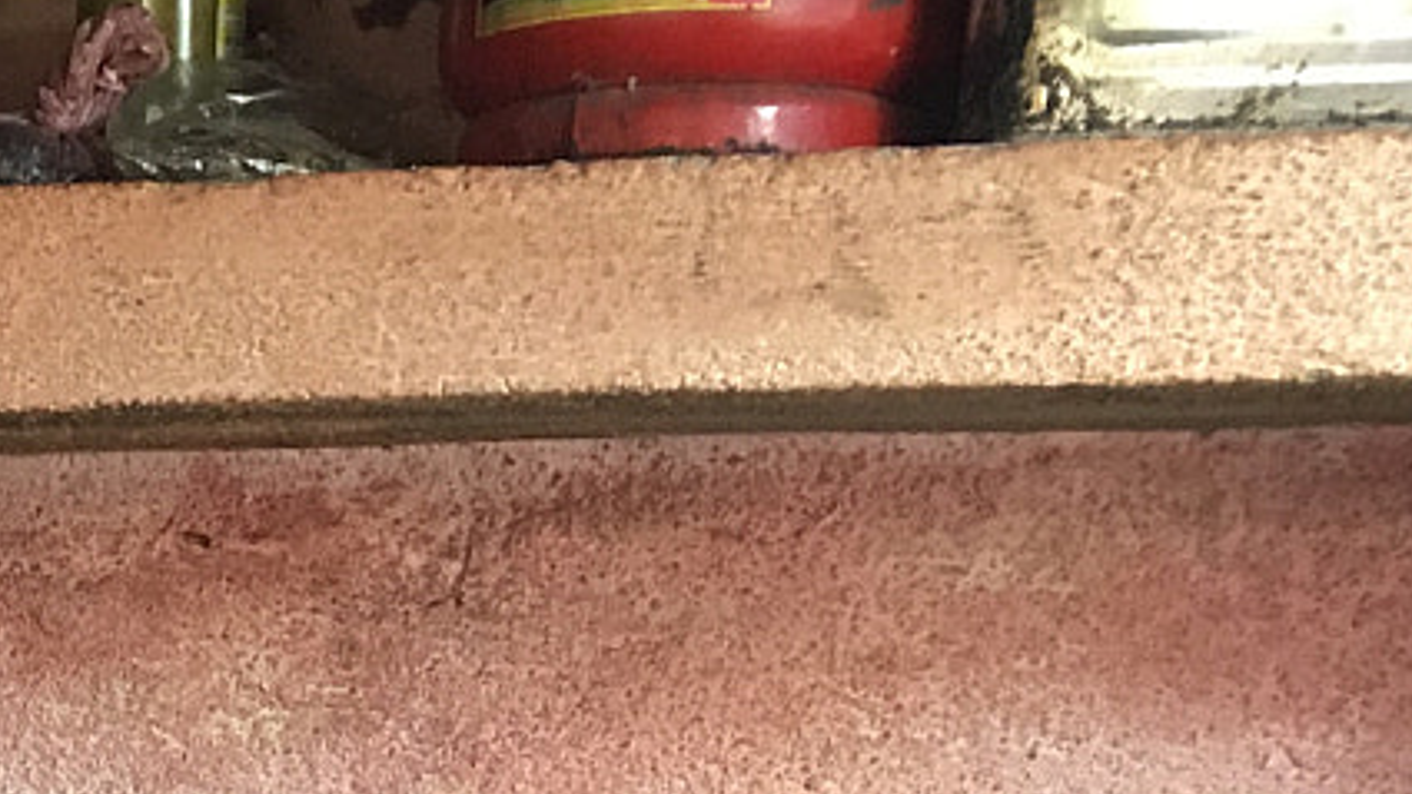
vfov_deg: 9.7
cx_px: -997
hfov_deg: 15.8
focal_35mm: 119
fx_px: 4455
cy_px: 1349
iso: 64
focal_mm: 4.15
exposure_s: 1/17
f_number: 2.2
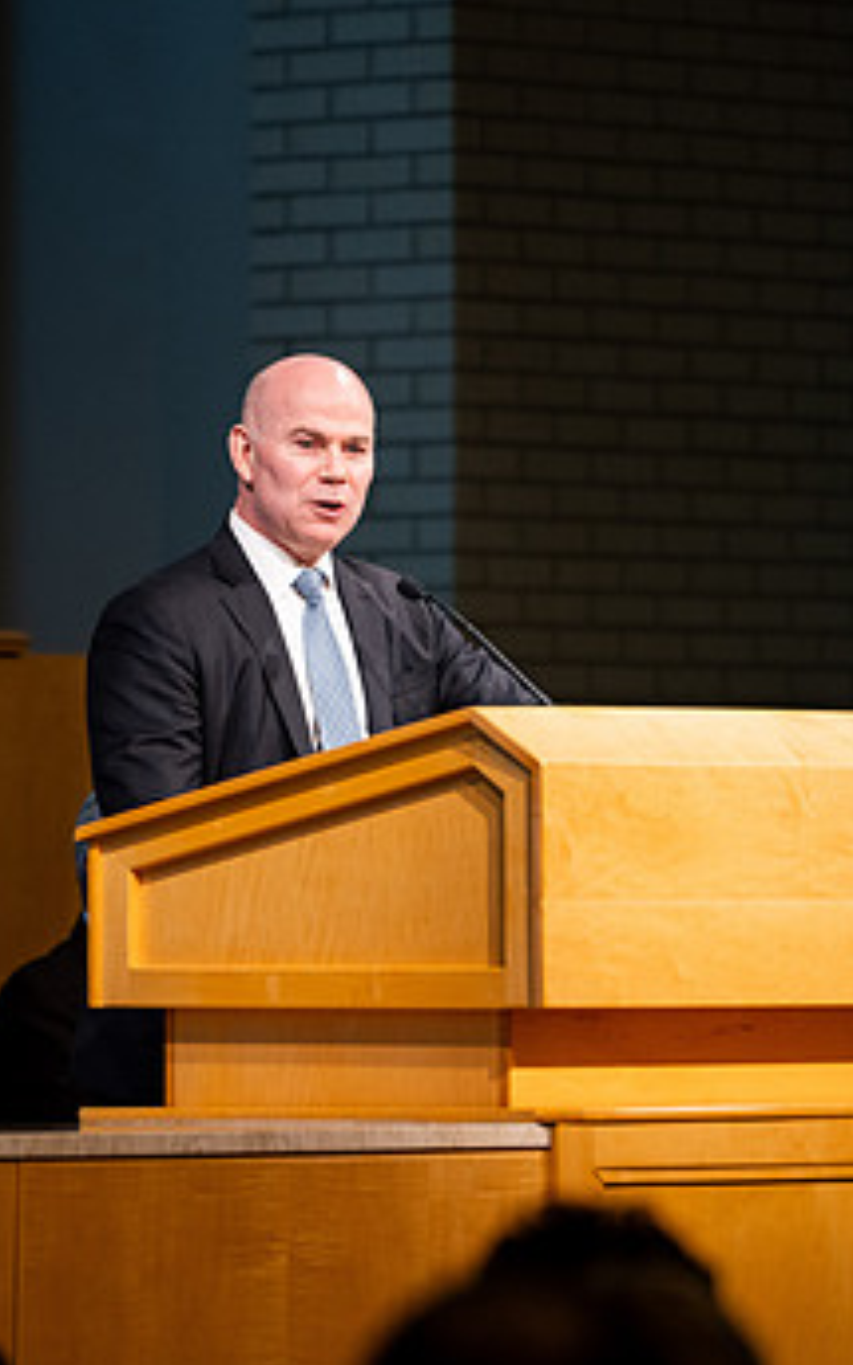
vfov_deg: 6.8
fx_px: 11493
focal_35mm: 309
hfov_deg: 4.2
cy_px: 728
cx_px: 559
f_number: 2.8
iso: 800
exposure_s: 1/400
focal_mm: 180
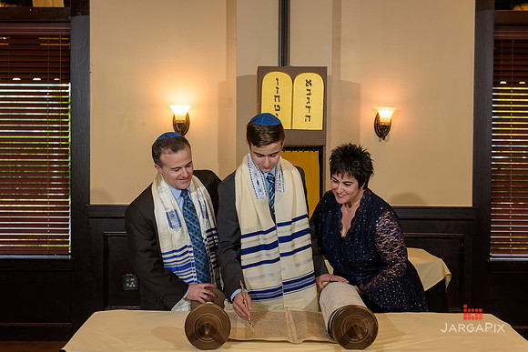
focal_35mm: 60
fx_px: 880
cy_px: 176
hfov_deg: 33.4
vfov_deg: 22.6
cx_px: 264
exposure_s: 1/125
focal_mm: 60
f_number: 5
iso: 1000
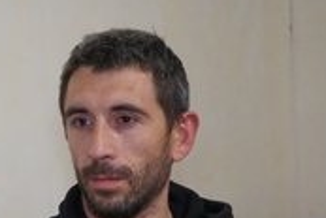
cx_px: 53
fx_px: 943
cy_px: 243
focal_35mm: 104
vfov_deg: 13.0
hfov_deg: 19.4
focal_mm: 30
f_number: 4
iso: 6400
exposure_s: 1/100
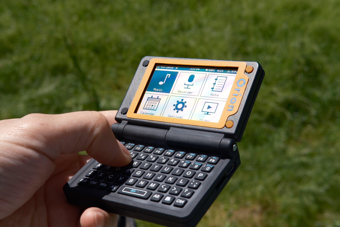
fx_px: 501
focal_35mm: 53
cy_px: 114
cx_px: 170
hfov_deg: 37.5
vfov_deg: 25.5
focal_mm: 35
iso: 160
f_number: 11
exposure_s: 1/250
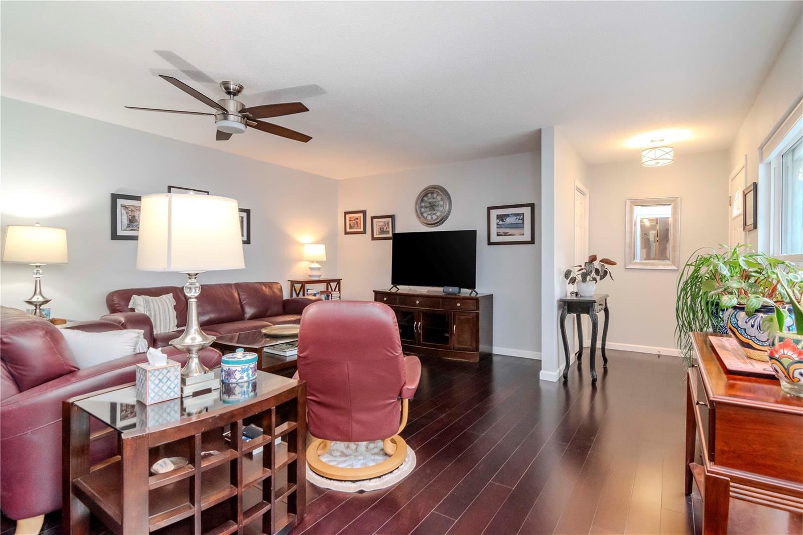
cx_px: 402
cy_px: 268
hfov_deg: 95.0
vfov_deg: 72.0
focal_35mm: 16
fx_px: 368
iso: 800
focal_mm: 11
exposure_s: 1/10
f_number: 9
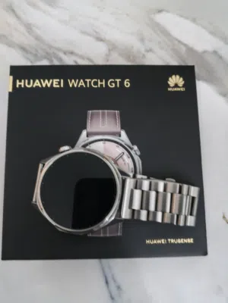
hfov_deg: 58.9
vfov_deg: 73.9
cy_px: 152
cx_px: 114
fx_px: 202
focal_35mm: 23
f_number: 1.6
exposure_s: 1/20
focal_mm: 4.09
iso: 2360
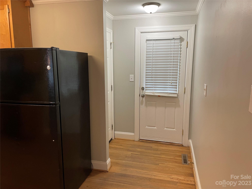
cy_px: 94
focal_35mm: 26
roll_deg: -0.2
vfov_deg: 53.1
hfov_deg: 67.3
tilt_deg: -8.9
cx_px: 126
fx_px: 189
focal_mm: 4.2
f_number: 1.6
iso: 125
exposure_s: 1/60
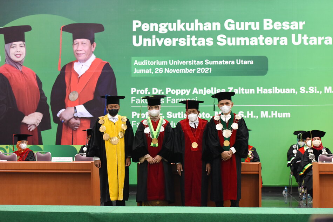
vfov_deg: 19.5
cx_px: 166
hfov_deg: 28.8
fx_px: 648
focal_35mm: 70
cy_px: 111
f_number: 2.8
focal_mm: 70
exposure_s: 1/160
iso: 4000
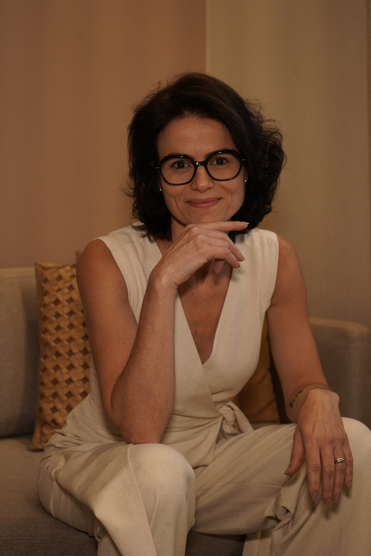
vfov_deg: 31.9
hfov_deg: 21.6
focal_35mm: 63
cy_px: 278
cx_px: 186
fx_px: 974
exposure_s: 1/100
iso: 500
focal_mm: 63
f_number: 5.6
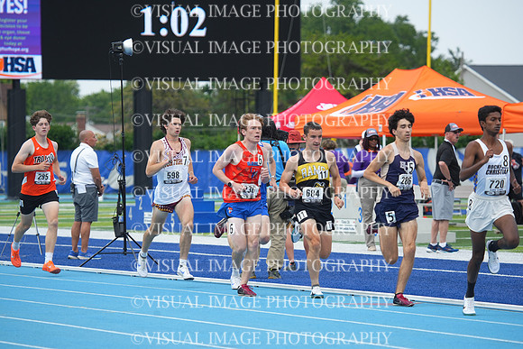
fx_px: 3051
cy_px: 174
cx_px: 262
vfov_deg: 6.5
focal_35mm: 210
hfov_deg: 9.8
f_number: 5.6
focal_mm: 210
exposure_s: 1/1250
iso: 400
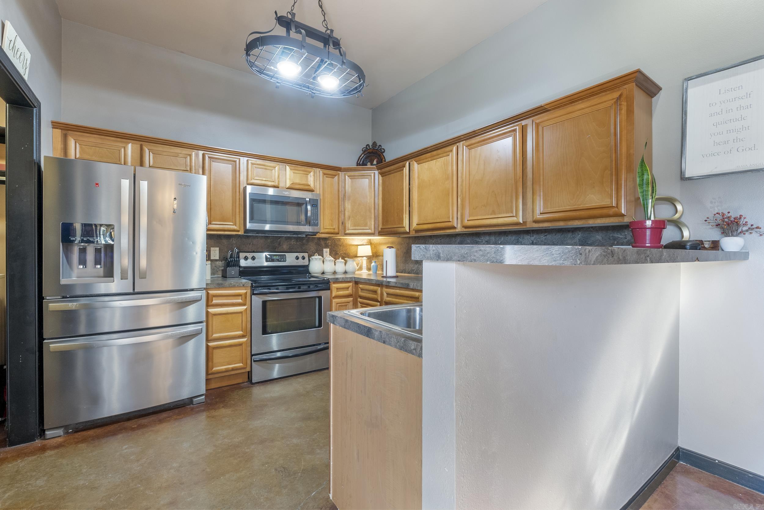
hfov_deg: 96.7
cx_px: 382
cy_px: 255
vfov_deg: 73.8
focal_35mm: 16
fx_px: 340
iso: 640
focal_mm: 16
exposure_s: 1/2
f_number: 9
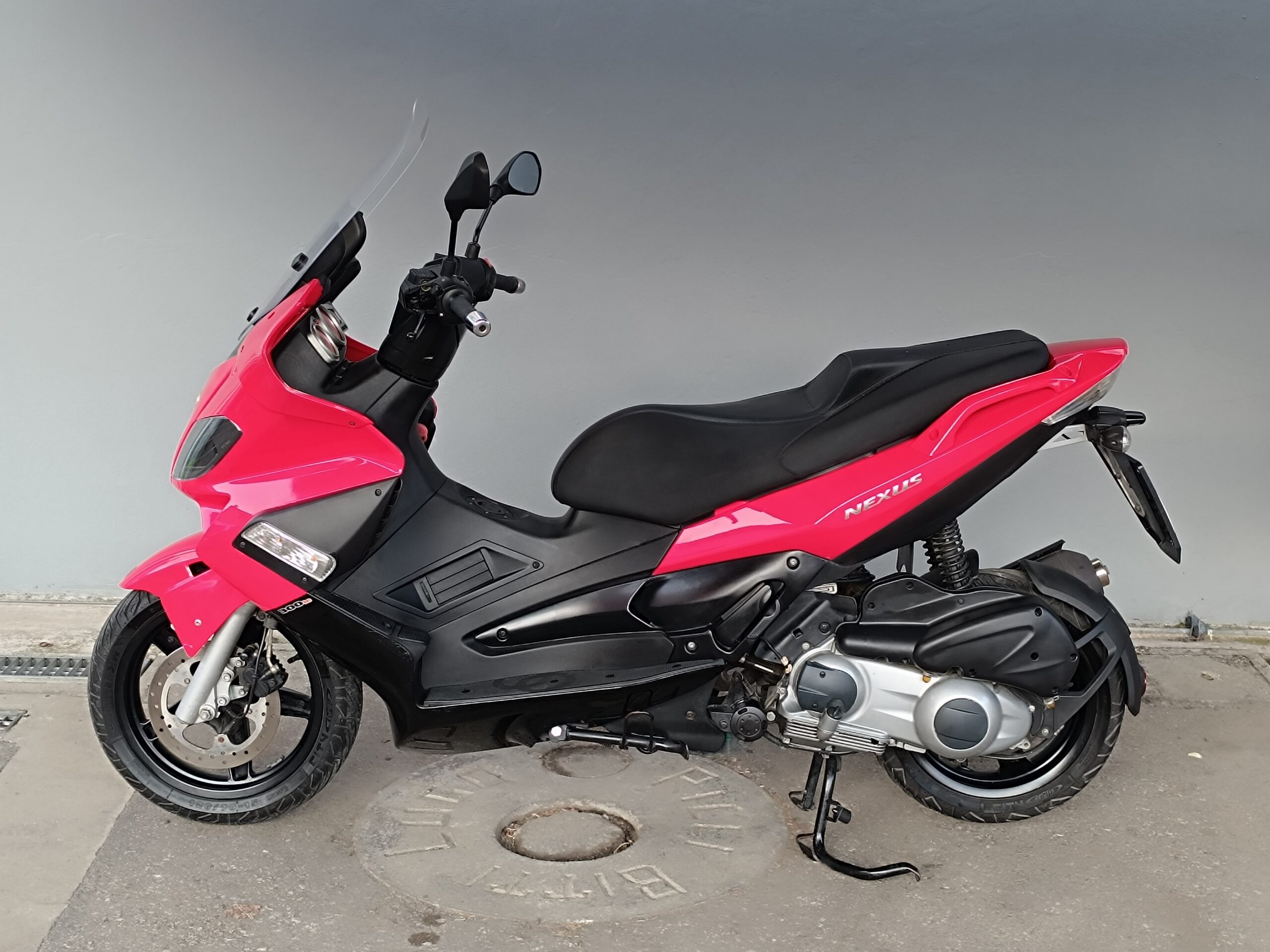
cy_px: 476
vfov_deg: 56.8
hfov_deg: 71.6
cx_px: 635
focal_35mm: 24
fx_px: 881
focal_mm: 6.14
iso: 236
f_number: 1.65
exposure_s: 1/100
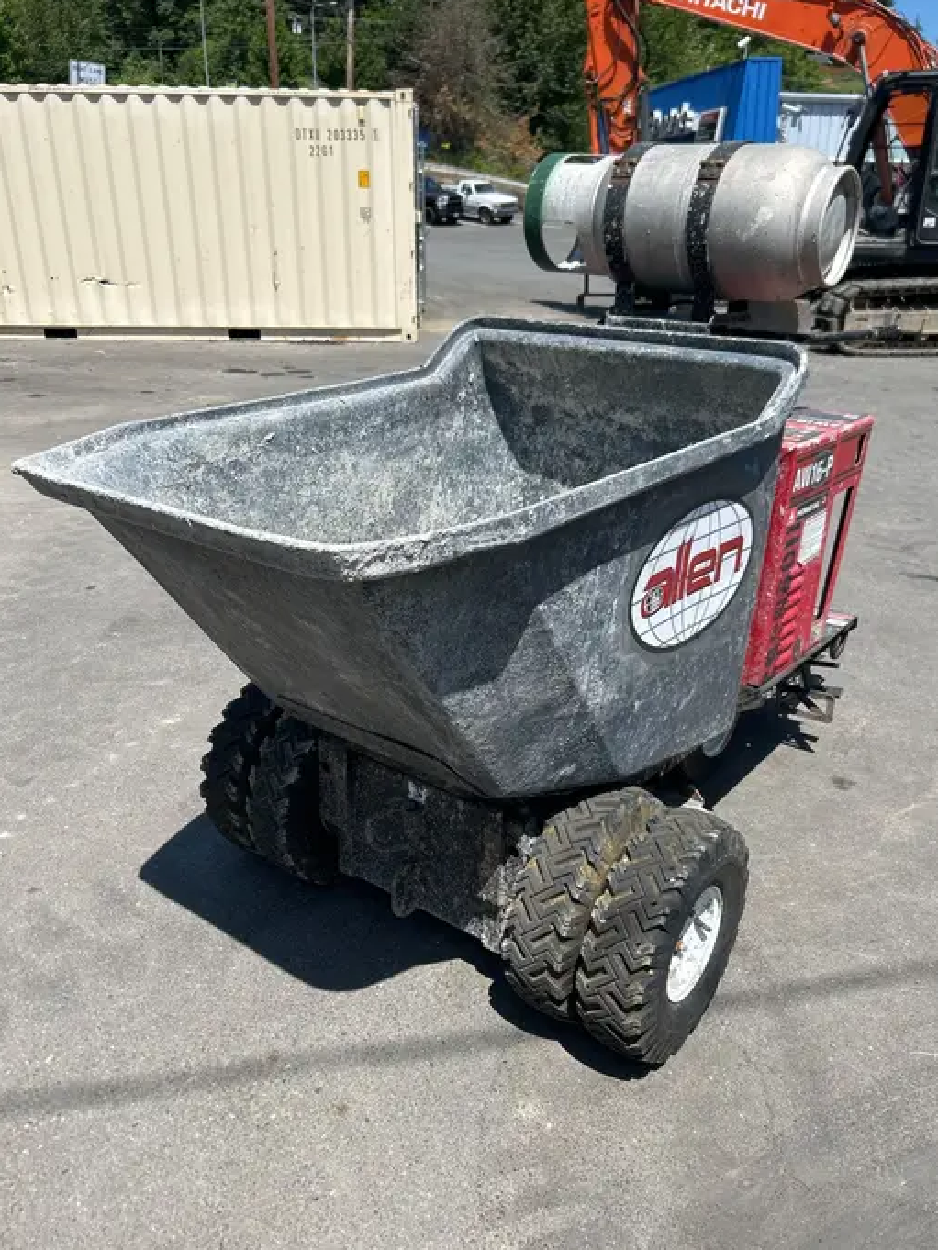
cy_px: 645
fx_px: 1011
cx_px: 501
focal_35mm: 28
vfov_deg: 63.4
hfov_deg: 49.7
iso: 50
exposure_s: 1/3571
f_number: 1.5
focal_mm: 5.7
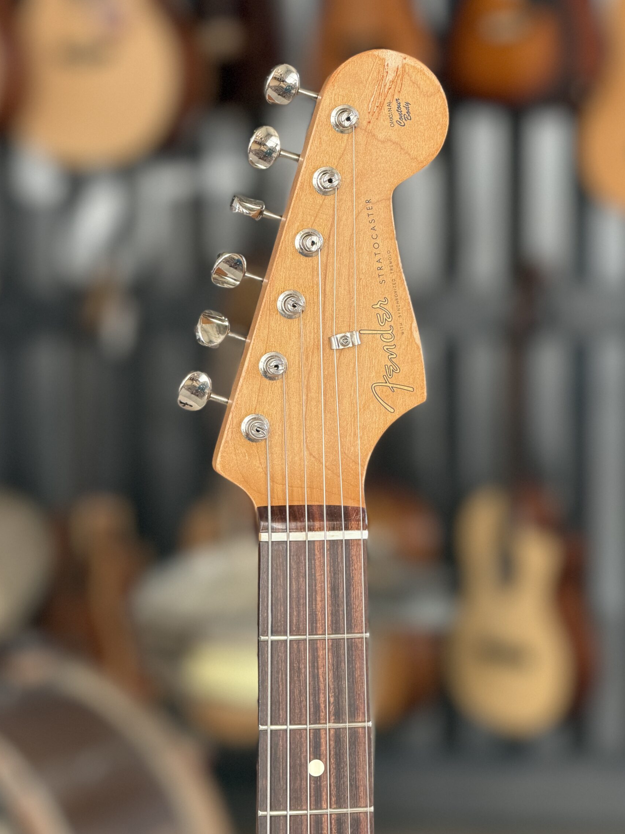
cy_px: 435
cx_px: 322
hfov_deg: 13.1
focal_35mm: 113
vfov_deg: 17.4
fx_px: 2720
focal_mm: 16.89
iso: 200
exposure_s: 1/121
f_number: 2.8
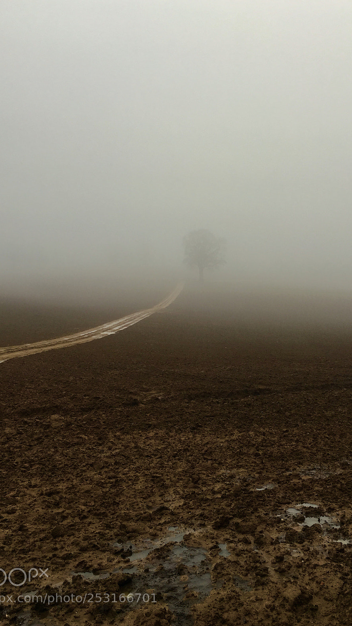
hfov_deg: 36.7
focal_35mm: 32
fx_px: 531
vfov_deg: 61.0
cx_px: 188
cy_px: 312
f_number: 2.2
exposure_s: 1/411
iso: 25
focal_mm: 4.15
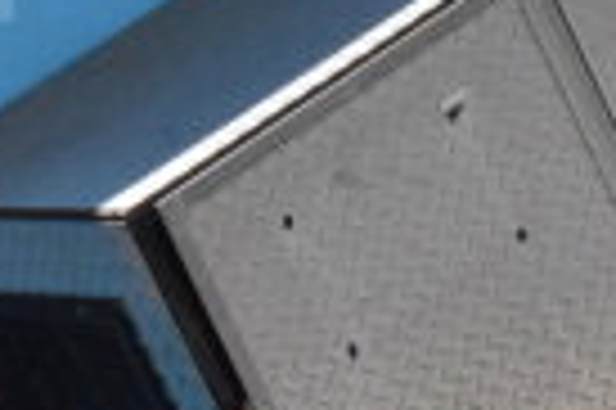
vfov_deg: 5.9
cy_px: -336
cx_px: -495
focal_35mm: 227
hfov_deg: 8.7
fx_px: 3880
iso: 6400
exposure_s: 1/2500
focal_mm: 34
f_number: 25
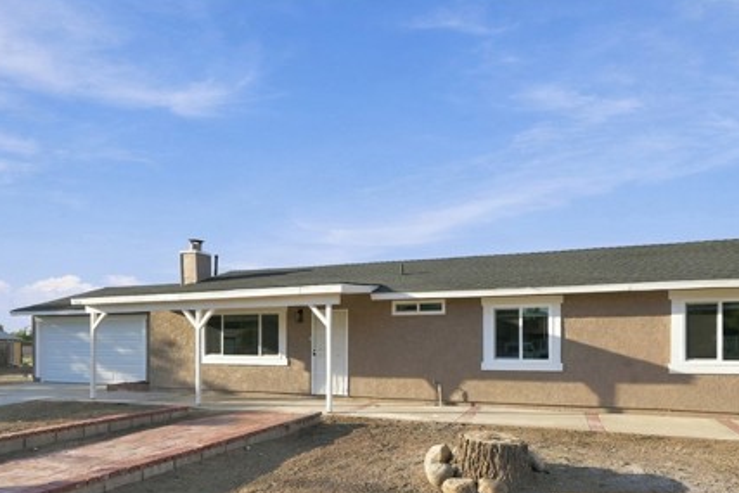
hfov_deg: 81.1
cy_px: 352
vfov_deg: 57.4
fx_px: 431
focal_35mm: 21
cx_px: 395
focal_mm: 14
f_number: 9
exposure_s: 1/160
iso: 160
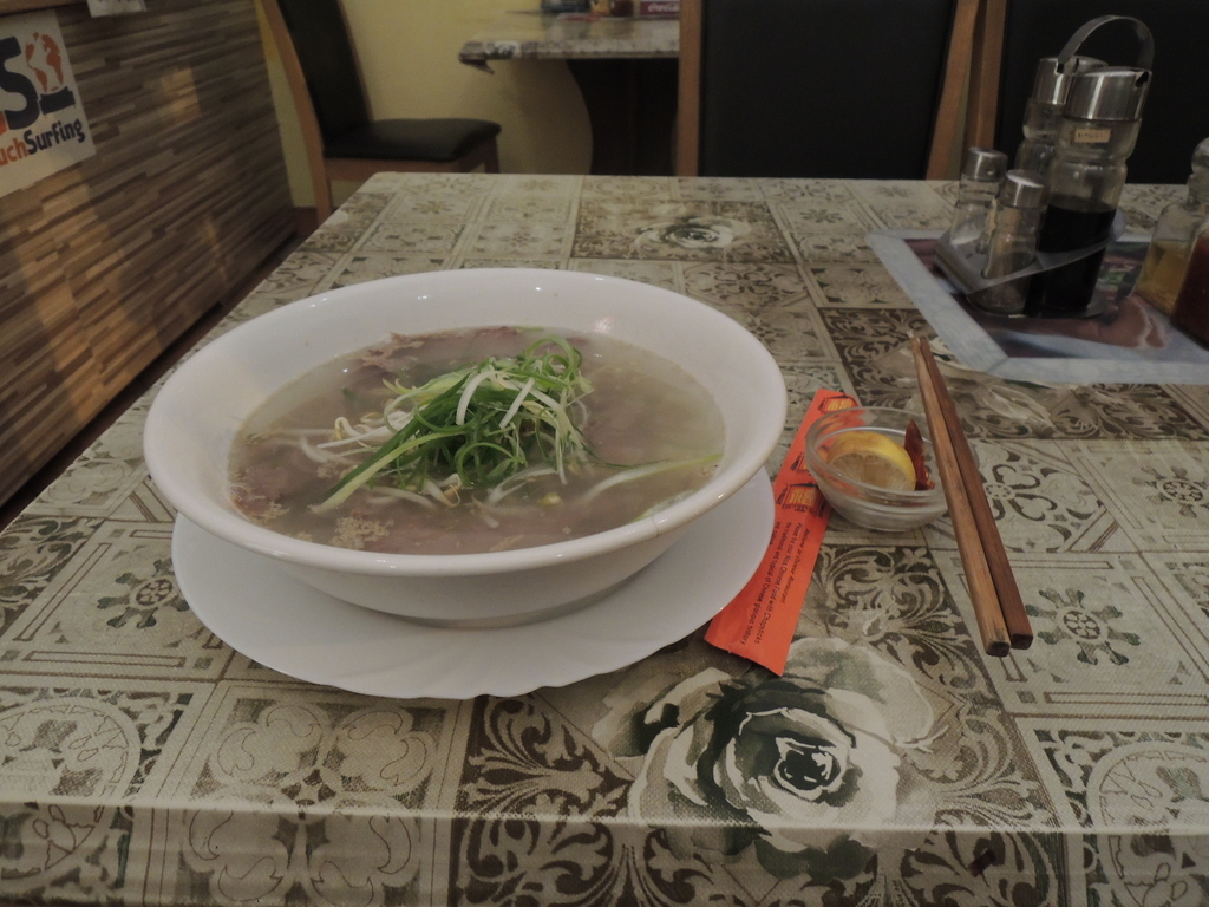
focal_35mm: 24
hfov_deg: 71.6
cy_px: 454
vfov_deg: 56.8
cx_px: 604
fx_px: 838
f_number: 2.8
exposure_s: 1/8
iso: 450
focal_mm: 4.3
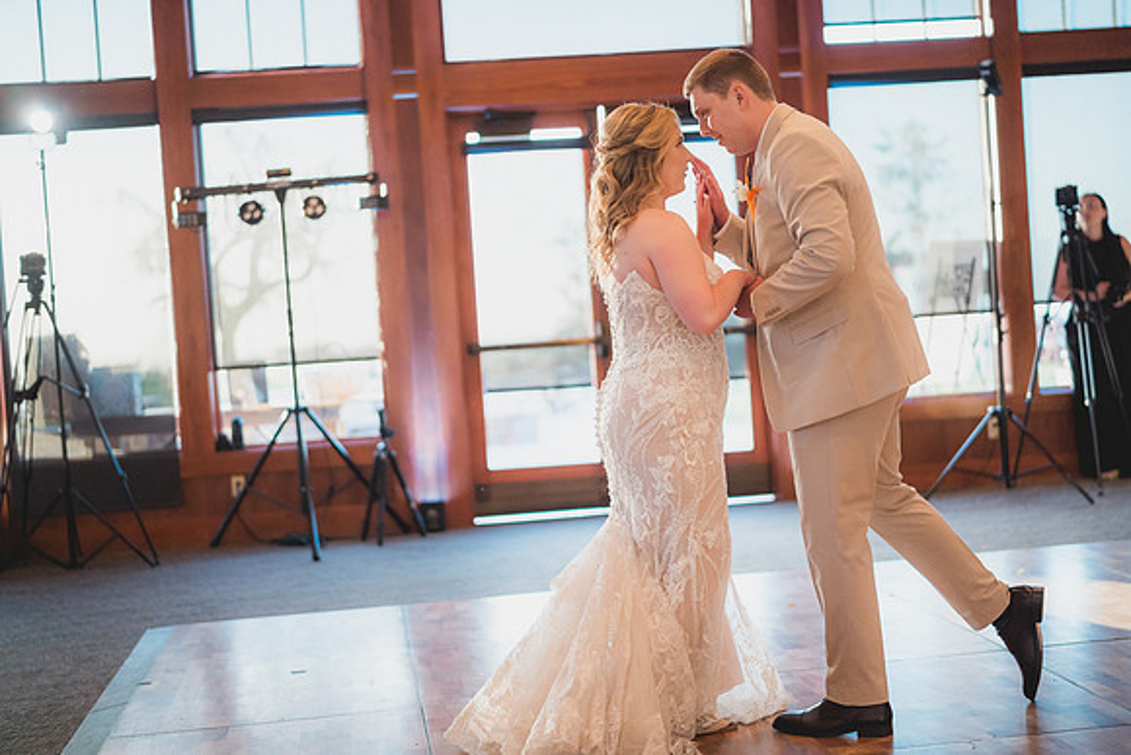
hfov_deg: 39.6
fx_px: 1571
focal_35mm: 50
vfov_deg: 27.0
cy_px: 378
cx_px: 566
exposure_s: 1/1250
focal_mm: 50
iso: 1250
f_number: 1.4
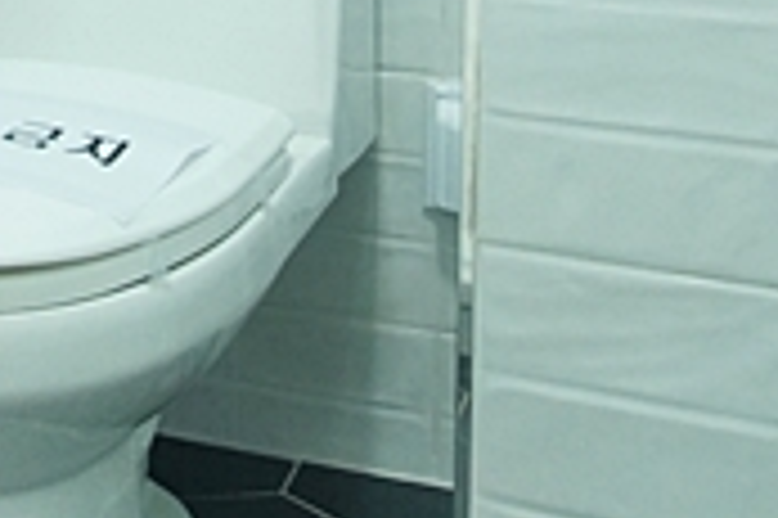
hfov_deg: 25.6
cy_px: -270
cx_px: 58
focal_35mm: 76
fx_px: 1648
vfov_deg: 16.2
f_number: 9
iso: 800
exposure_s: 1/13
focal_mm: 11
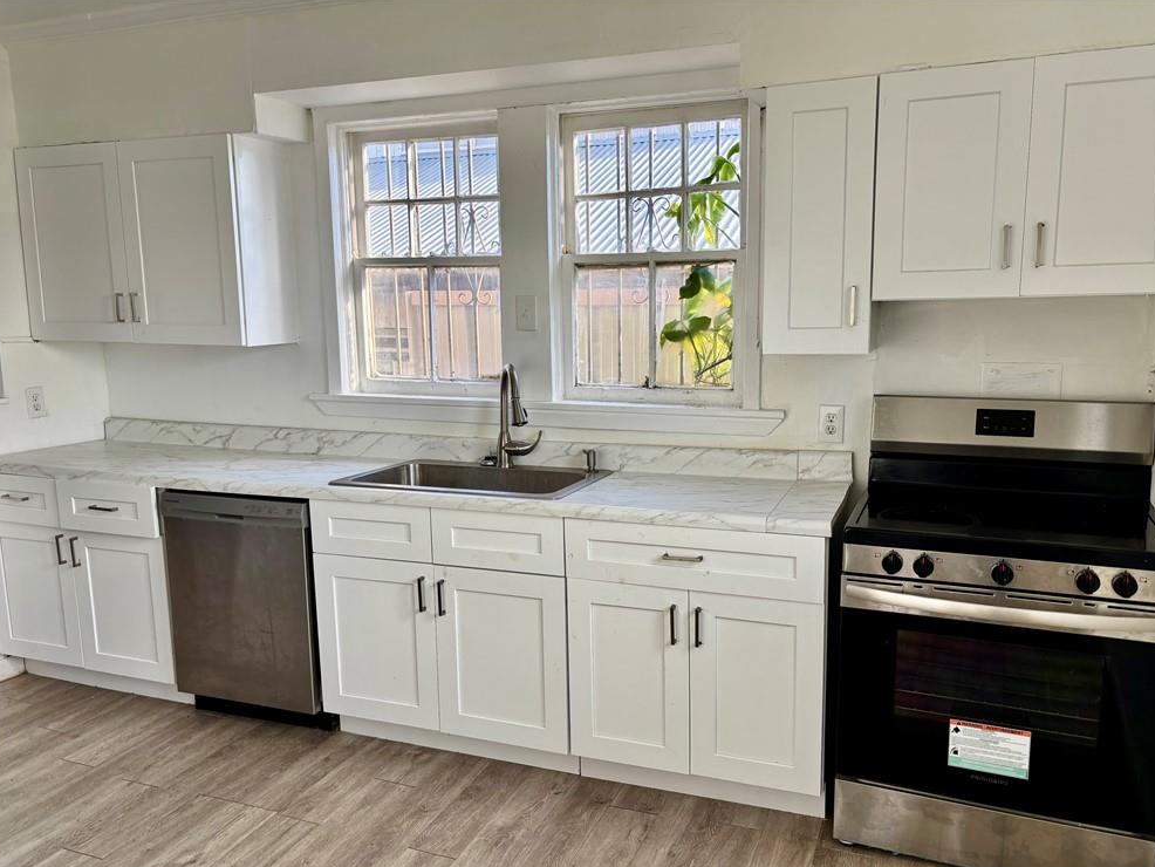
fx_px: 901
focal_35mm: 27
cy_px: 446
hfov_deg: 65.3
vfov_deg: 51.4
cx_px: 581
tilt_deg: -8.6
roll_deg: +0.5
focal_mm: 5.96
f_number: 1.6
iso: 32
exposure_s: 1/124
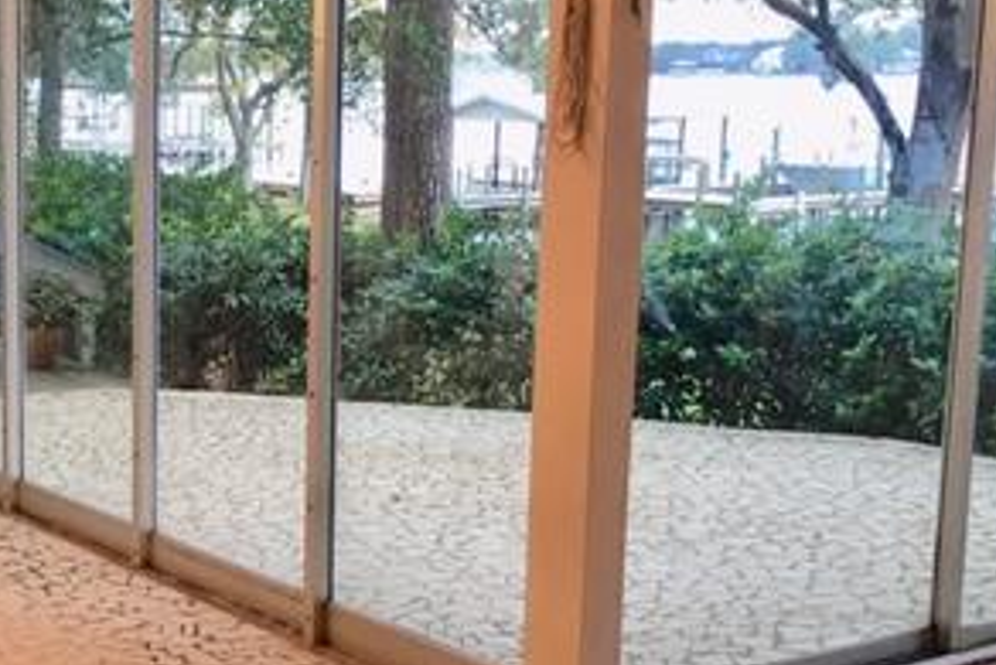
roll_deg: -0.5
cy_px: 406
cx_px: 177
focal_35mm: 66
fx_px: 1827
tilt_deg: -9.5
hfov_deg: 29.7
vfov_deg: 20.6
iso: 40
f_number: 2.2
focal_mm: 4.15
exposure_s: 1/15
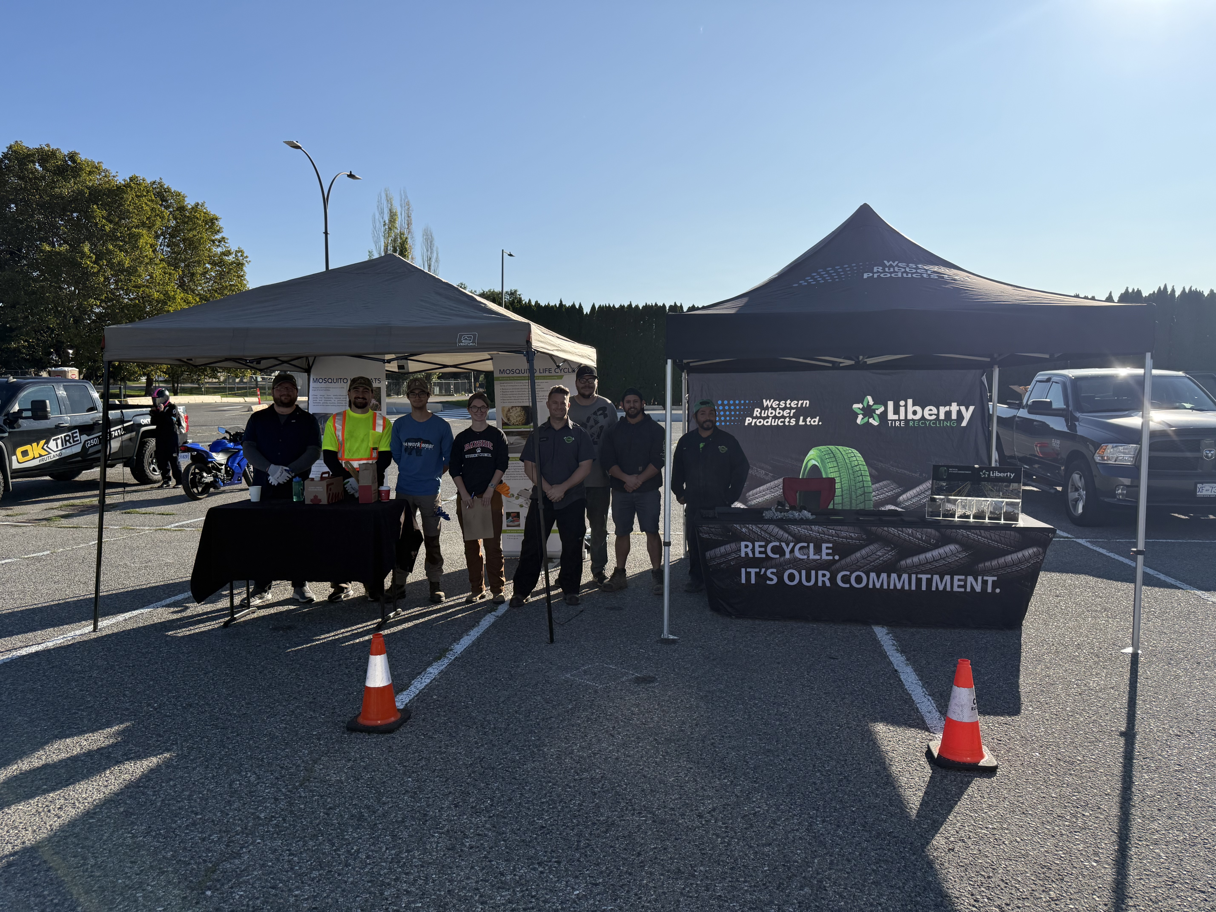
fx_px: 843
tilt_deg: -4.6
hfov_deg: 71.6
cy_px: 456
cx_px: 608
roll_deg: -0.7
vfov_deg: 56.8
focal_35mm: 24
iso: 100
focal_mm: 6.76
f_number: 1.78
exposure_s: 1/6711
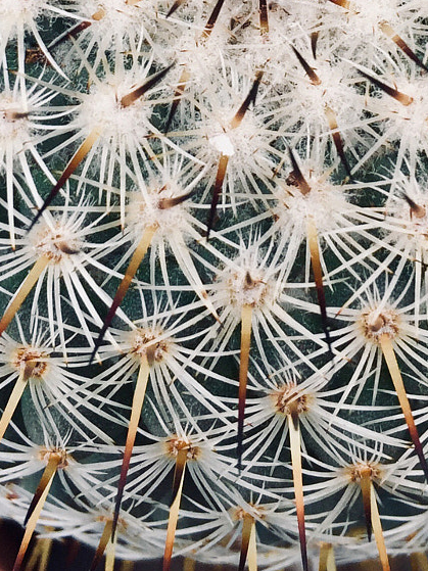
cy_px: -126
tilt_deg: -81.0
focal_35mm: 83
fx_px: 1369
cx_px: 251
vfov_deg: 21.7
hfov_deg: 17.8
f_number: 2.2
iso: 50
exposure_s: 1/100
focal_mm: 4.15
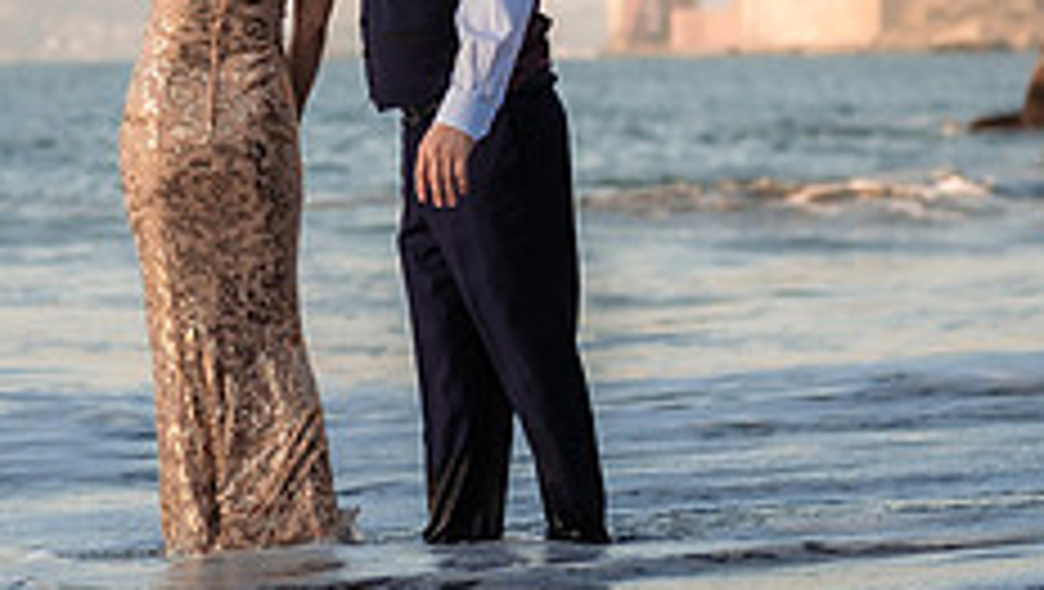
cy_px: -106
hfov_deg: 9.8
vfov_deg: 5.5
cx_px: 144
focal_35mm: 220
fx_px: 6096
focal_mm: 56
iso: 160
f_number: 2.2
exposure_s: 1/640
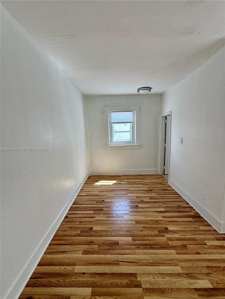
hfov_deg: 85.7
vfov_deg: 102.1
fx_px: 121
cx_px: 112
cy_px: 150
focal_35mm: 14
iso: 64
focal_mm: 2.22
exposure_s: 1/222
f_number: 2.2
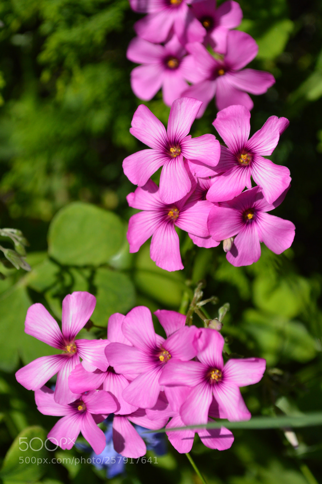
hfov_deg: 16.5
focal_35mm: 82
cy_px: 242
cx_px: 161
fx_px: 1109
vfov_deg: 24.6
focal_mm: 55
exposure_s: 1/1600
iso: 400
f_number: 6.3
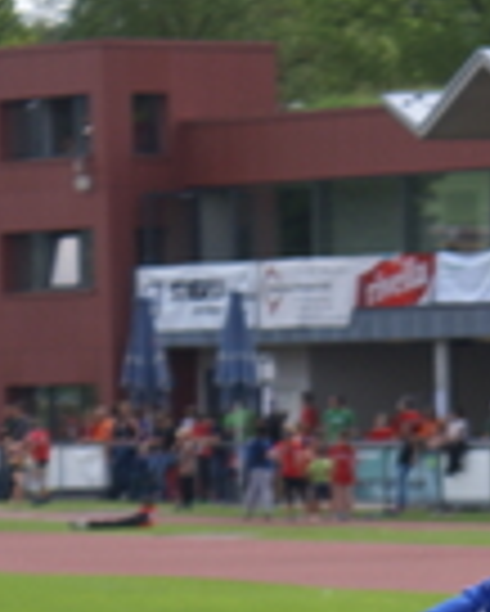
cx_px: 931
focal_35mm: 392
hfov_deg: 3.9
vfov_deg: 4.9
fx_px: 7098
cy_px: 596
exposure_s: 1/250
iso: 100
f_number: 6.3
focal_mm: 70
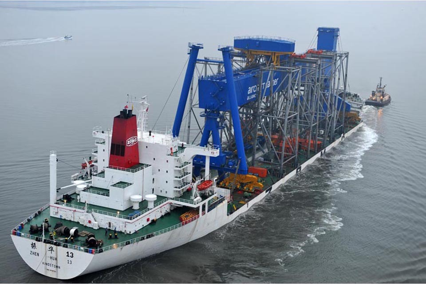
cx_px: 213
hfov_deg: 35.6
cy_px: 142
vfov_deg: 24.2
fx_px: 663
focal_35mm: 56
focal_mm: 56
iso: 640
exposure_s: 1/80
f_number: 4.5
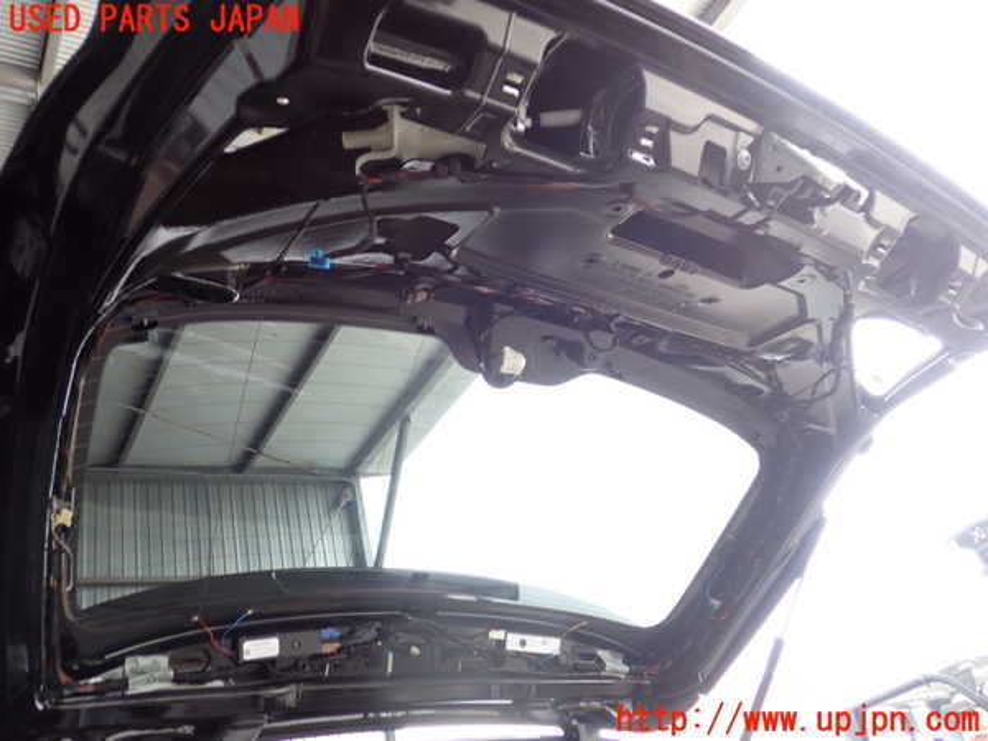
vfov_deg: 46.8
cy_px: 370
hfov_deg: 60.0
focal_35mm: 30
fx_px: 856
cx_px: 494
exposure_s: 1/60
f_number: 2.3
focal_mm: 5.4
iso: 100
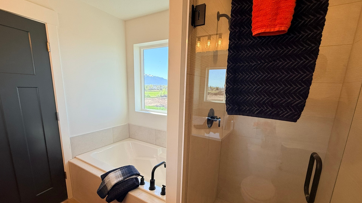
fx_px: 154
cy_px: 118
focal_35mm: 16
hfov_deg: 99.4
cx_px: 181
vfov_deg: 66.6
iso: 64
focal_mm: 2.22
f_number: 2.2
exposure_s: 1/243
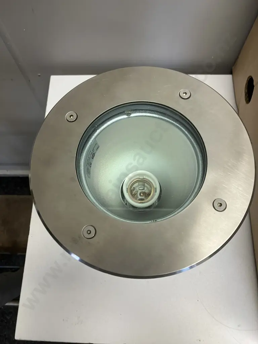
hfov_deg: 49.7
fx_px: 278
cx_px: 129
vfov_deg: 63.4
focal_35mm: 28
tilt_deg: -68.6
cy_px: 172
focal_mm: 3.99
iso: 64
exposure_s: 1/50
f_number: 1.8
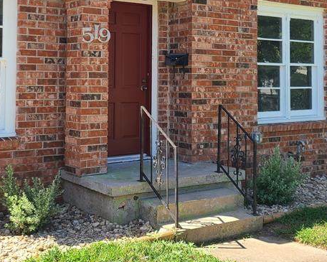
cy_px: 51
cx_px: 142
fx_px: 552
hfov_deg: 33.0
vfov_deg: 26.2
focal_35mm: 57
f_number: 1.8
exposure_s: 1/801
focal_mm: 5.4
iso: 40
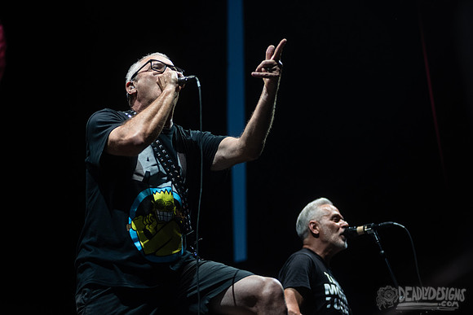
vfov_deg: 14.4
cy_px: 158
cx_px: 236
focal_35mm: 95
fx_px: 1248
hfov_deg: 21.5
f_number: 3.2
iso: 1250
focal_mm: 95
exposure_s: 1/640
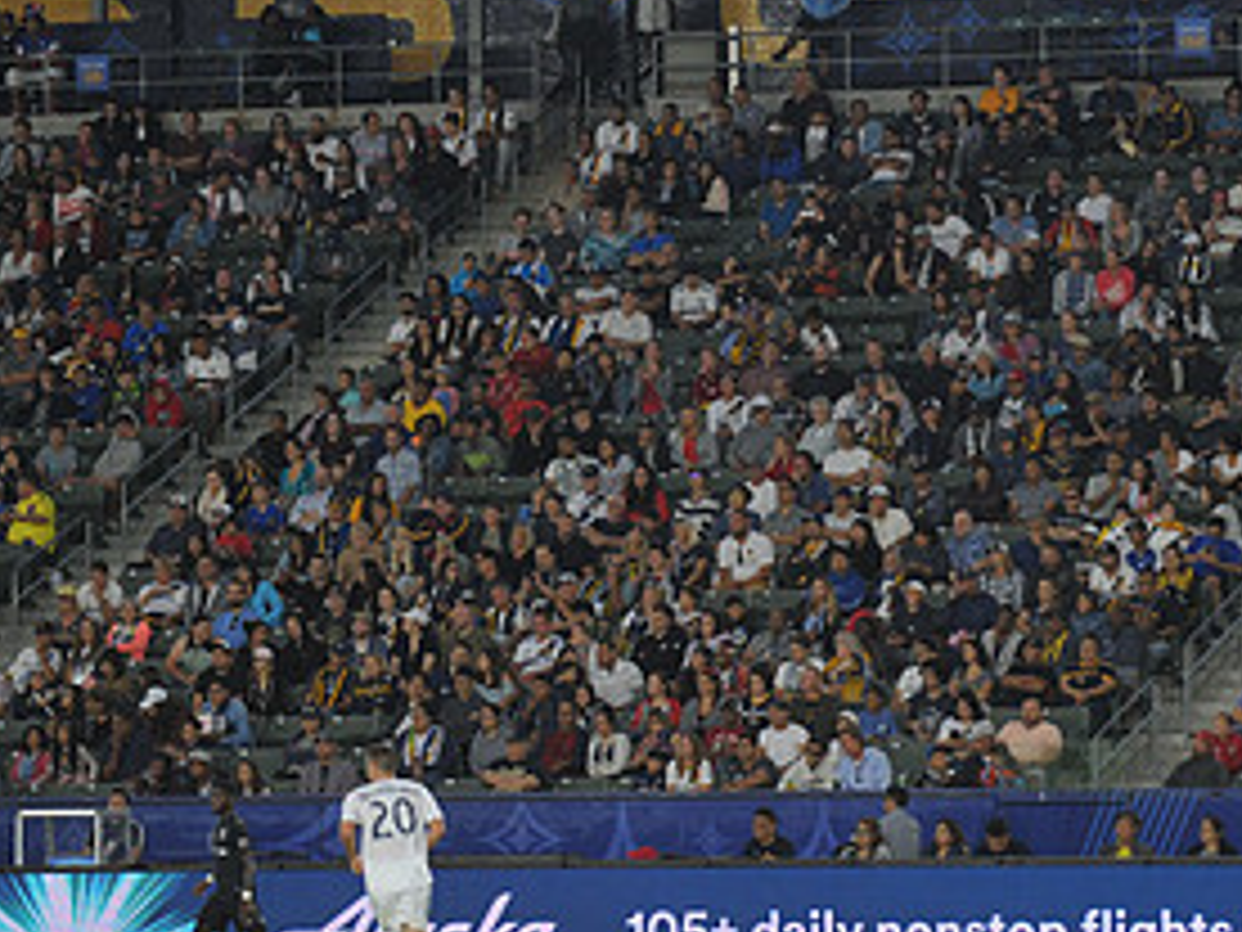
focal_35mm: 303
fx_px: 10871
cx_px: 832
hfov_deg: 6.5
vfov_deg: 4.9
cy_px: 441
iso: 1250
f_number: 2.8
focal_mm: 150
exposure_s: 1/1000
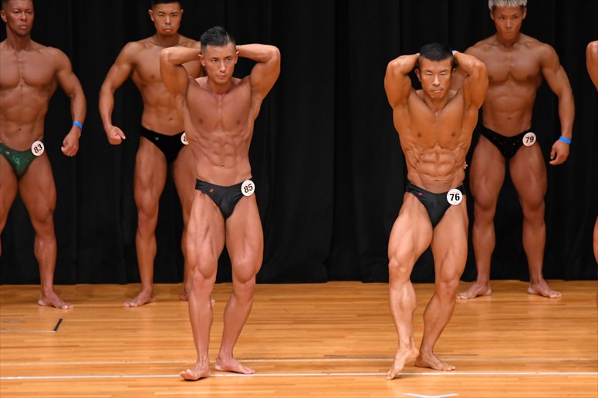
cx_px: 299
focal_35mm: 300
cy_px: 199
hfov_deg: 6.9
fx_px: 4981
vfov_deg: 4.6
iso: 4000
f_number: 5.6
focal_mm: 200
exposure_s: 1/400
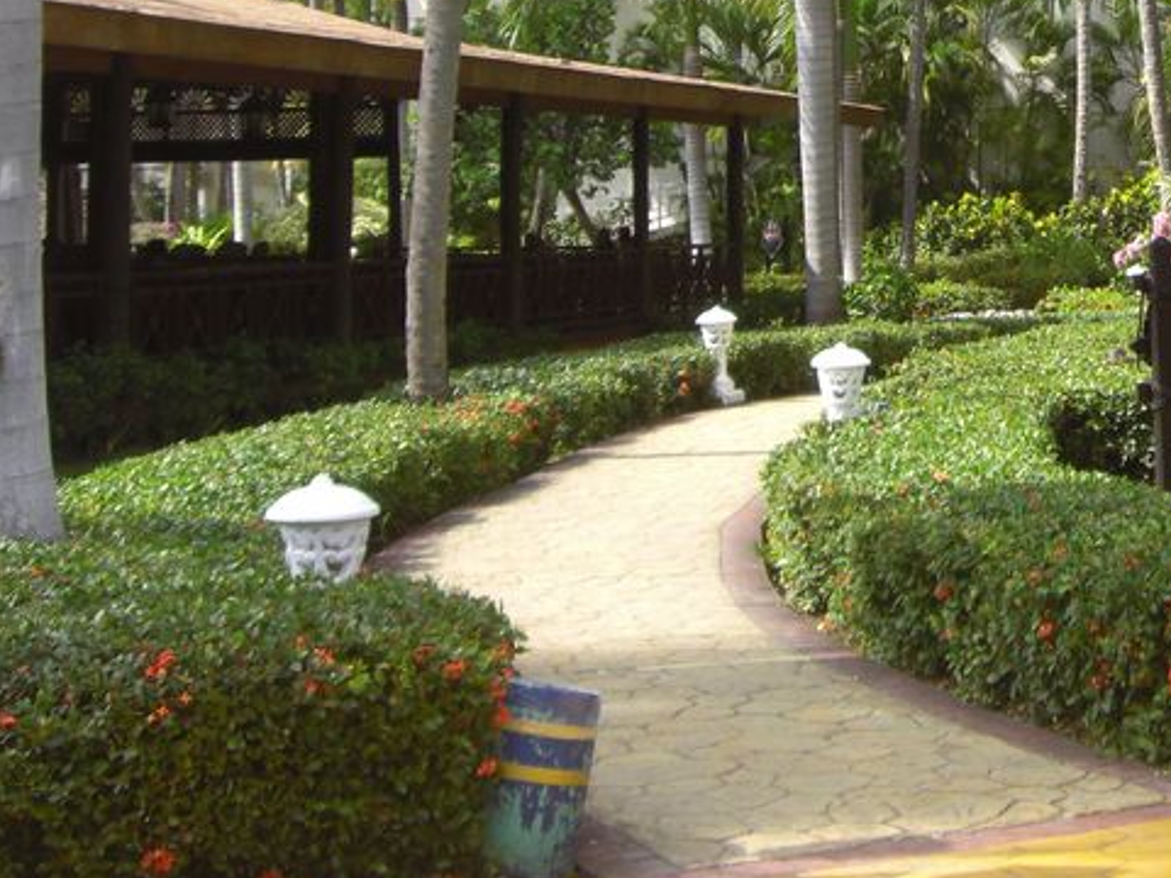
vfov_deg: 17.7
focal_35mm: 81
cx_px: 1203
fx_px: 2740
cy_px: -34
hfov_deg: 23.0
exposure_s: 1/500
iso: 64
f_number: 2.7
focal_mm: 6.2
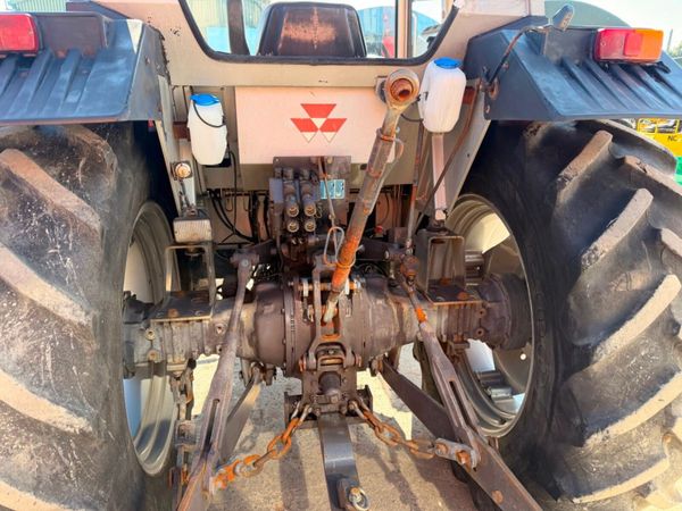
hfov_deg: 71.6
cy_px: 256
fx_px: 473
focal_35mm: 24
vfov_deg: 56.8
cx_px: 341
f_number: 1.78
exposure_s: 1/445
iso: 100
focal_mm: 6.76
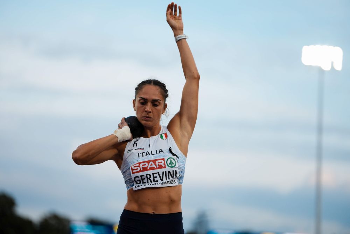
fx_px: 1186
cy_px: 117
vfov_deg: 11.2
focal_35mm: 122
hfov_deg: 16.8
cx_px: 175
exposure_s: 1/2500
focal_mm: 122
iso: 500
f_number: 2
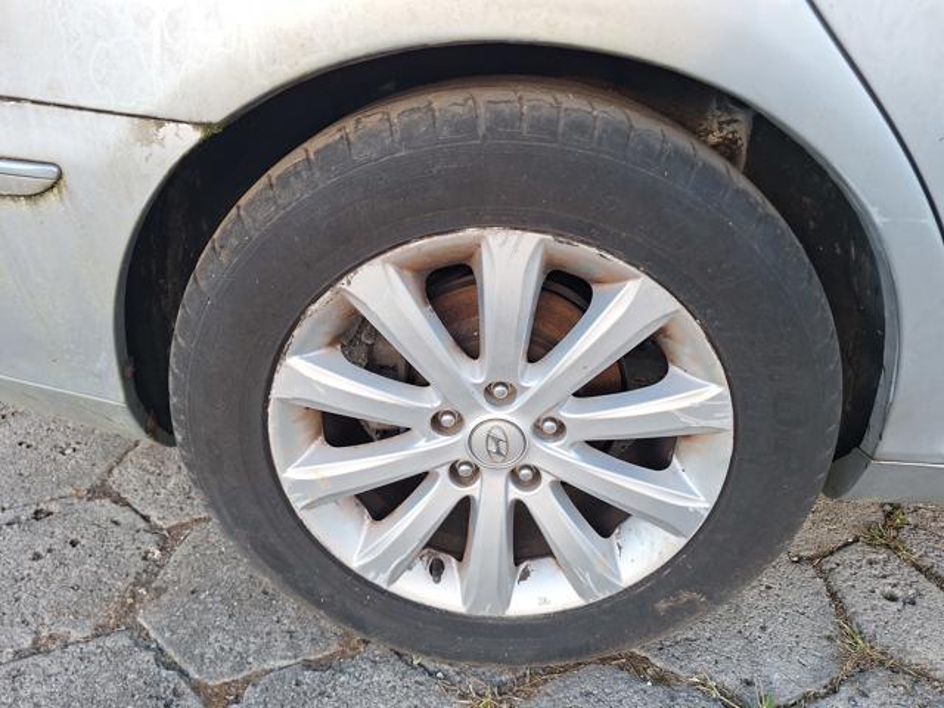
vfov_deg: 58.9
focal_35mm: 23
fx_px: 627
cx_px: 472
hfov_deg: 73.9
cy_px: 354
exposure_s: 1/120
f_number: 1.8
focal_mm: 5.54
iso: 64
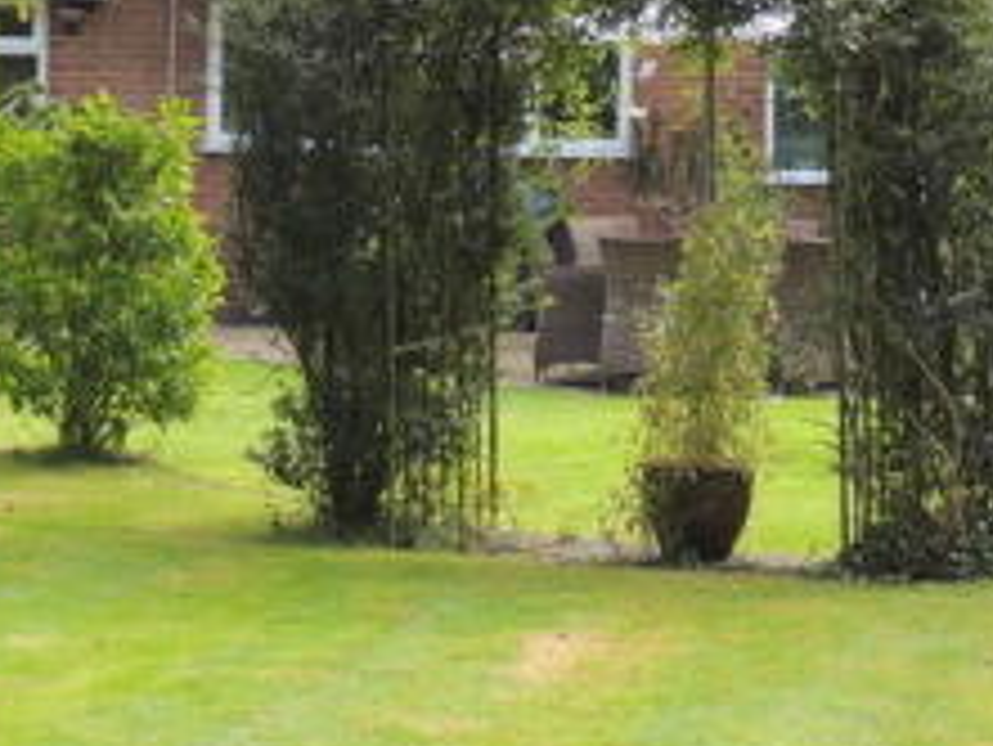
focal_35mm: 132
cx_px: 532
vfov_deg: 11.1
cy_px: -110
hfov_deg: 14.9
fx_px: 3789
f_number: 3.6
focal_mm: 8.9
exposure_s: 1/125
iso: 100
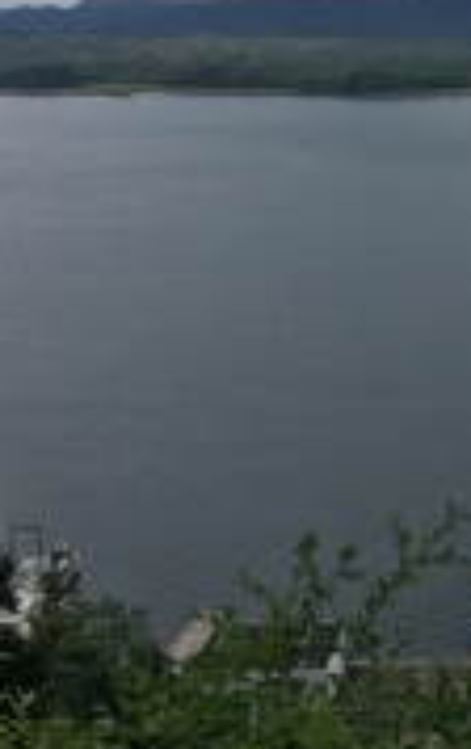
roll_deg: +0.6
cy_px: 244
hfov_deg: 19.5
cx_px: 564
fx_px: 1288
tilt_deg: -10.5
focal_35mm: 63
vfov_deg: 32.1
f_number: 2.2
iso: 25
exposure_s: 1/1350
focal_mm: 4.15
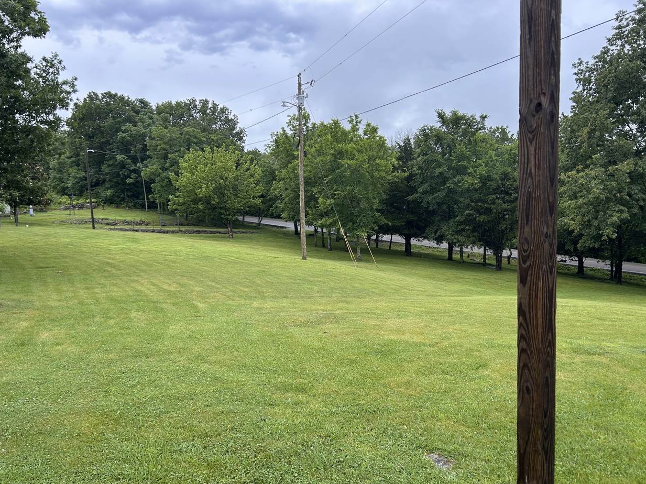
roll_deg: +1.5
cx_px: 315
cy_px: 241
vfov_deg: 51.3
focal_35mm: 27
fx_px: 504
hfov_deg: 65.3
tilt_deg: -4.9
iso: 50
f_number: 1.5
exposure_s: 1/1196
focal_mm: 5.7
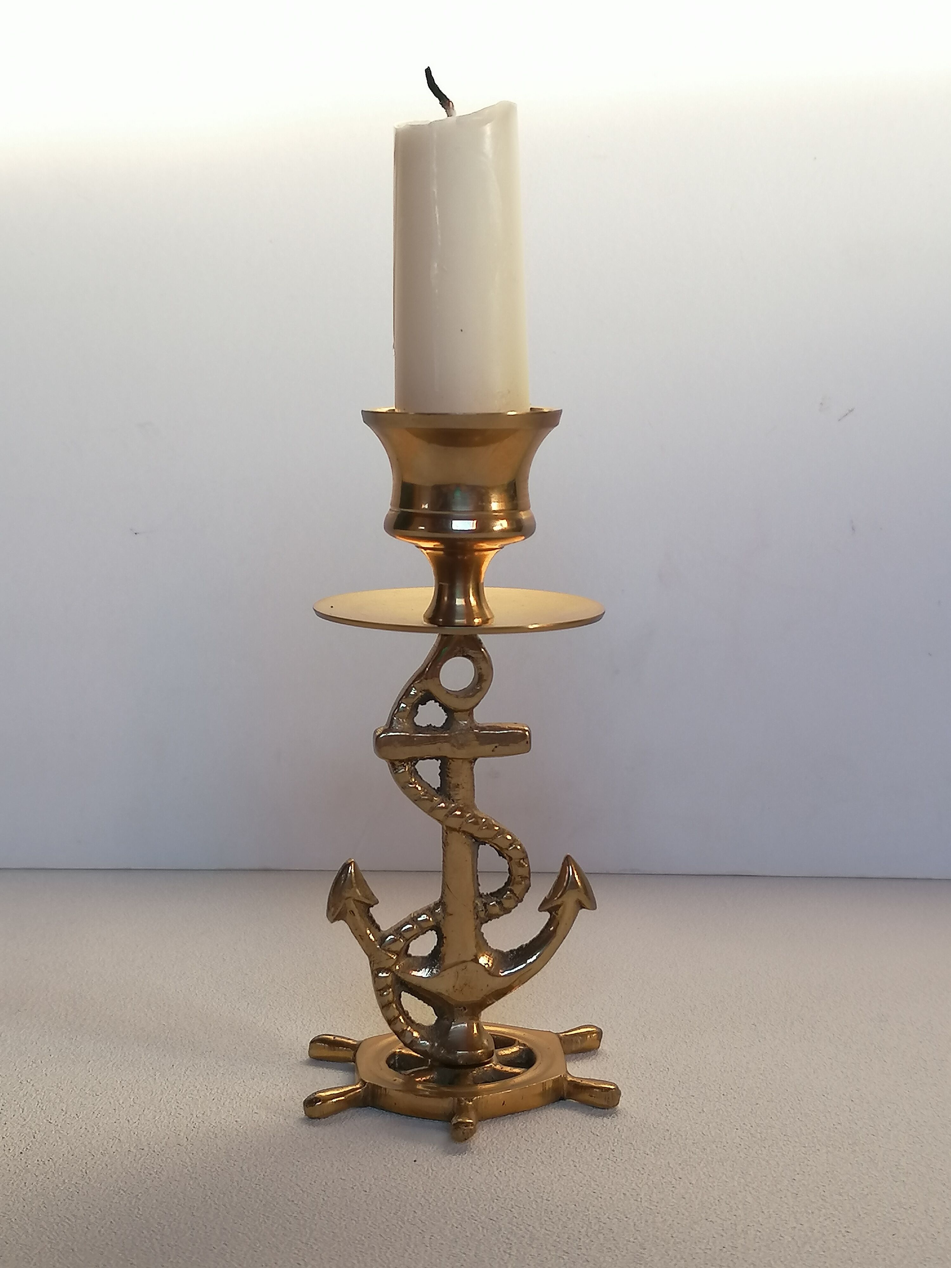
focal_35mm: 54
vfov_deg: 35.5
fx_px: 1978
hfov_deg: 27.0
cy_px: 634
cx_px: 476
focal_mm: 4.75
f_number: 1.8
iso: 64
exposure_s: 1/60
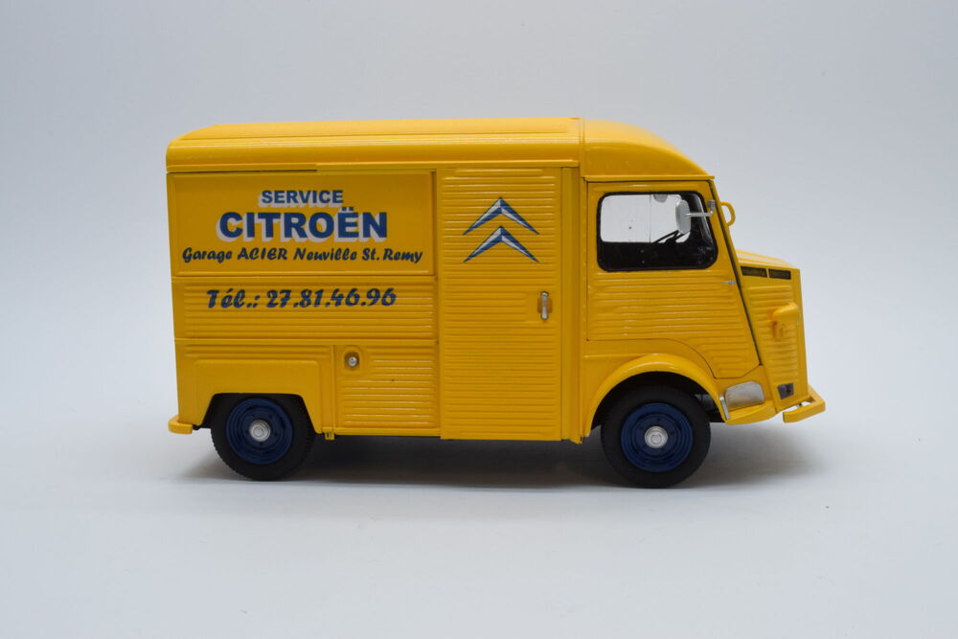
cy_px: 320
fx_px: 1038
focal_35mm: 39
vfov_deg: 34.2
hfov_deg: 49.5
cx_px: 479
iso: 640
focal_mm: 26
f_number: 25
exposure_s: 1/15
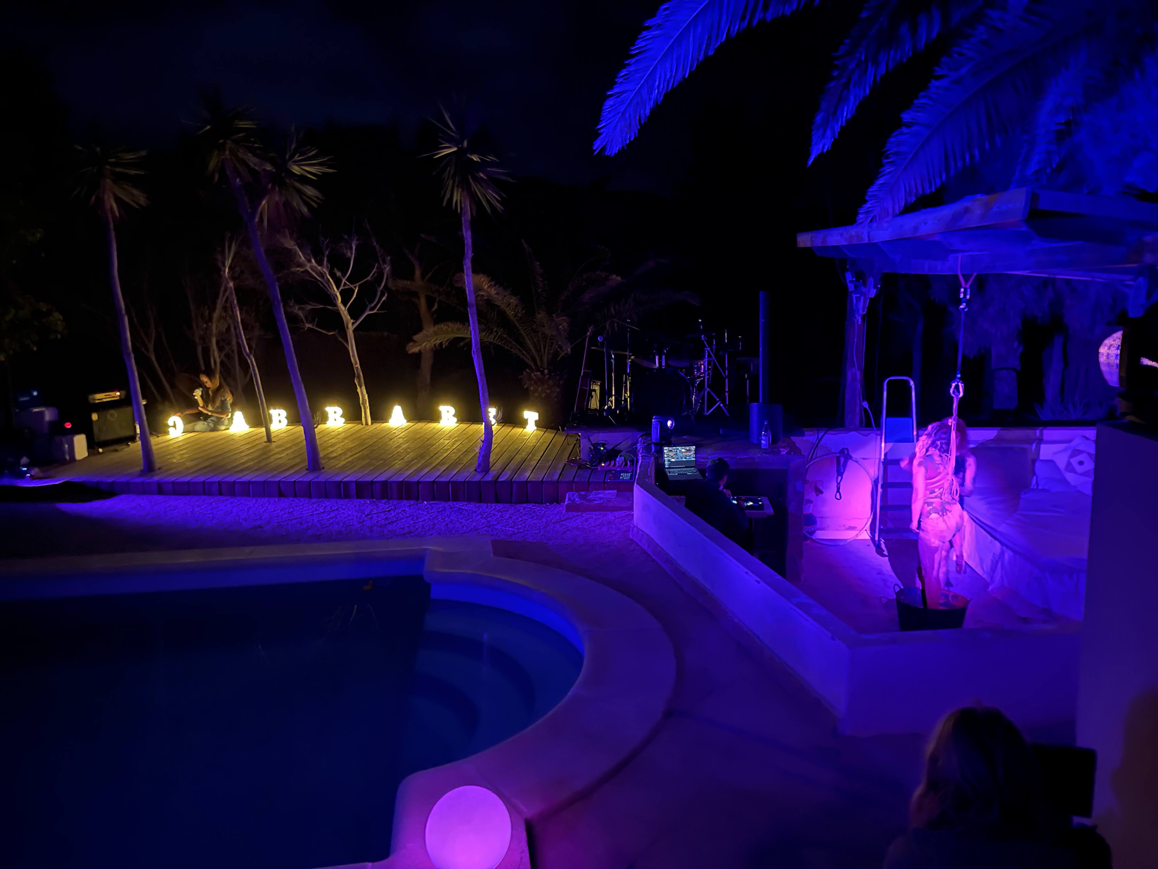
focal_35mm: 26
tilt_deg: -11.8
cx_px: 579
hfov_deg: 67.3
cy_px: 434
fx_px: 870
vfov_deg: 53.1
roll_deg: -0.3
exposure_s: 1/5
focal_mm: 5.1
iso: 1250
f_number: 1.6
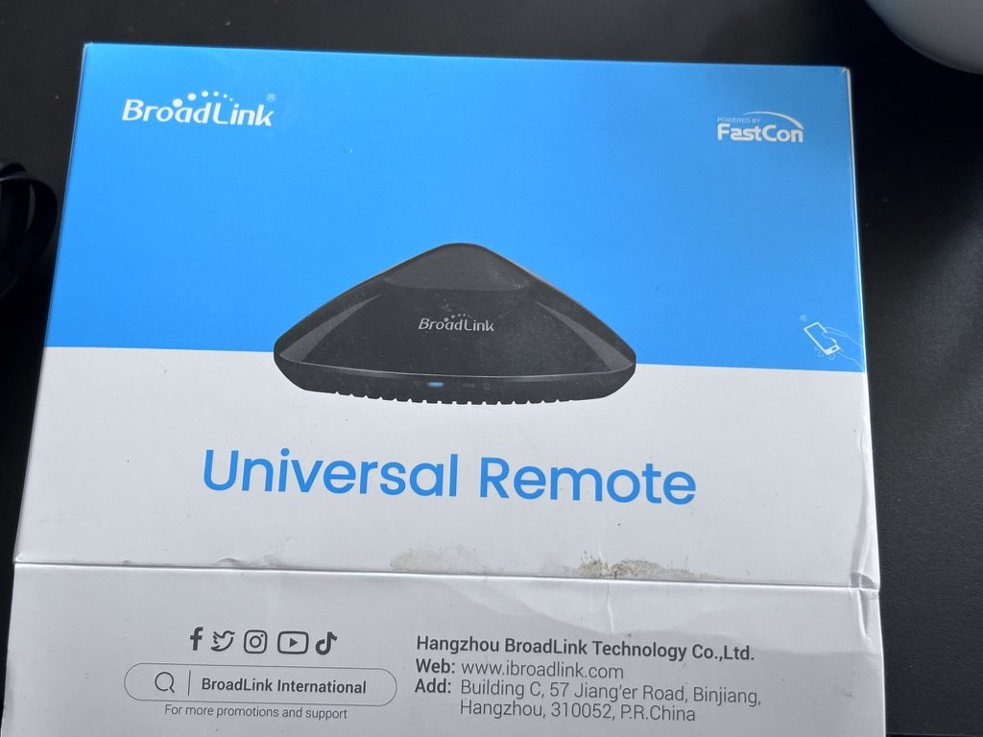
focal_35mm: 52
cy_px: 368
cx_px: 492
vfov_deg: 28.0
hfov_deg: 36.8
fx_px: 1477
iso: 50
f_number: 1.6
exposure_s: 1/62
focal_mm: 5.96
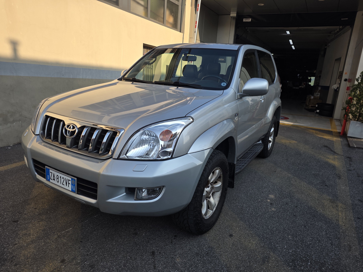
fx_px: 241
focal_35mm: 23
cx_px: 182
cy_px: 136
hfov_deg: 73.9
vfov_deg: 58.9
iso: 80
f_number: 1.7
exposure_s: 1/2397
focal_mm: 6.25
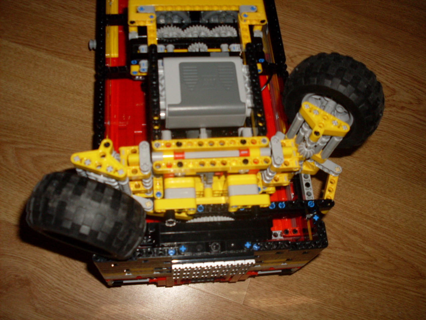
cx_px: 213
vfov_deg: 37.7
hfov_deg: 49.0
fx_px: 468
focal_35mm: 38
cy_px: 160
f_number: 2.8
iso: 100
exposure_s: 1/45
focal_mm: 6.3
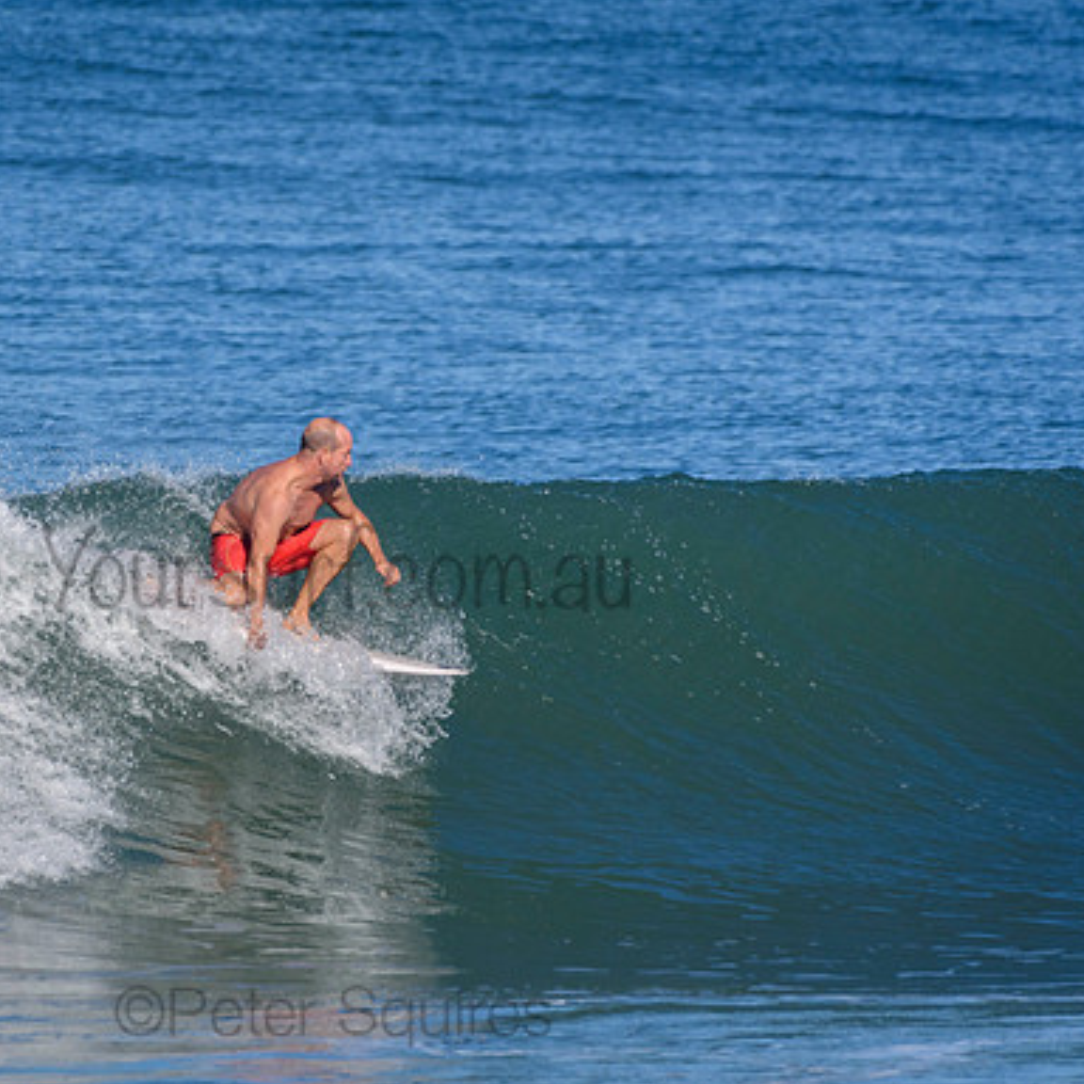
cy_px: 543
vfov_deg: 1.8
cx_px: 333
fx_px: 34083
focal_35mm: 962
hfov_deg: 1.8
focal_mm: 500
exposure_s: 1/2000
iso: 320
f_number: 5.6
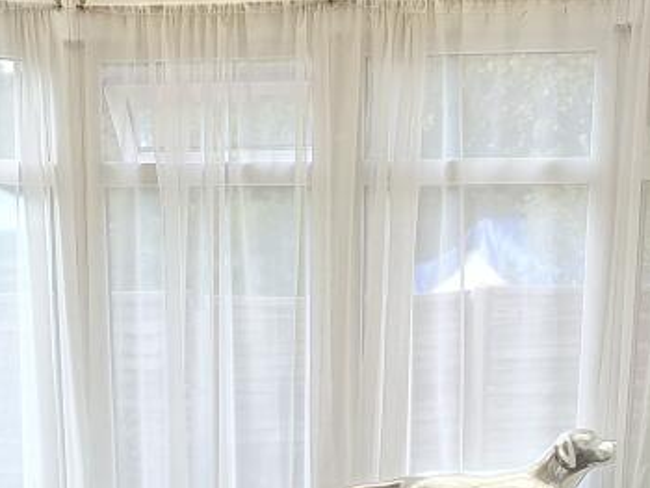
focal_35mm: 76
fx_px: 1428
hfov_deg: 25.6
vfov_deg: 17.6
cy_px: 711
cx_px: 319
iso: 50
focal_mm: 4.32
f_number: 2.4
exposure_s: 1/144
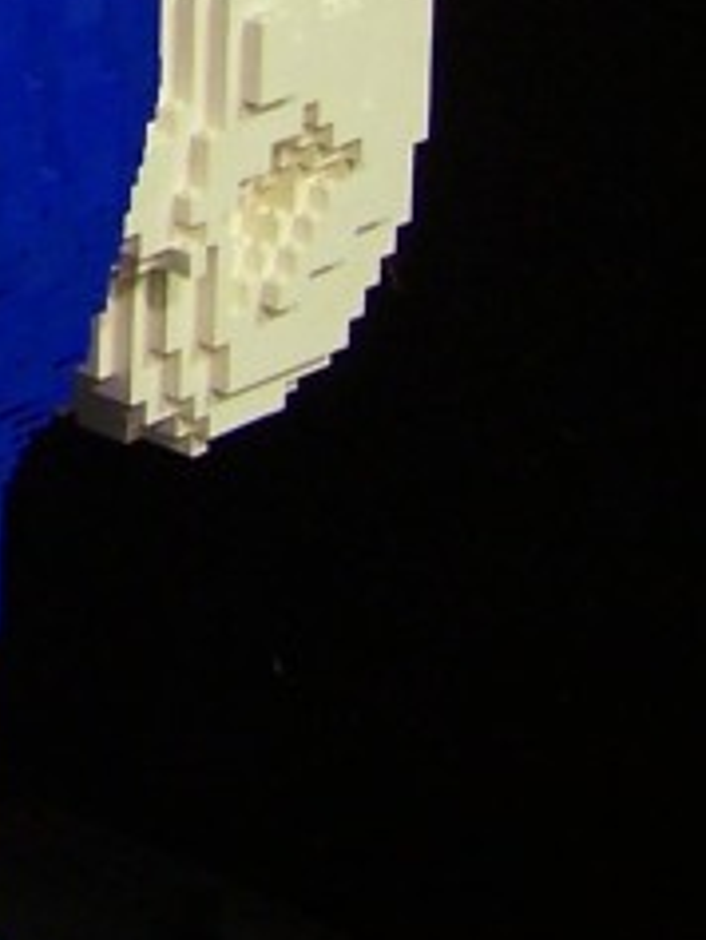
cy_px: -472
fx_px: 4456
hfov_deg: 8.7
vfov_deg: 11.5
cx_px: -555
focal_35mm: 164
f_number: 2.8
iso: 80
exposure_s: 1/2
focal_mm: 6.3
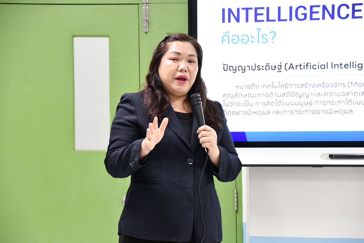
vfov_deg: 9.7
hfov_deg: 14.4
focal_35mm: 142
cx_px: 182
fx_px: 1436
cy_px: 122
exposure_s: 1/125
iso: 7200
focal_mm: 95
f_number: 5.3
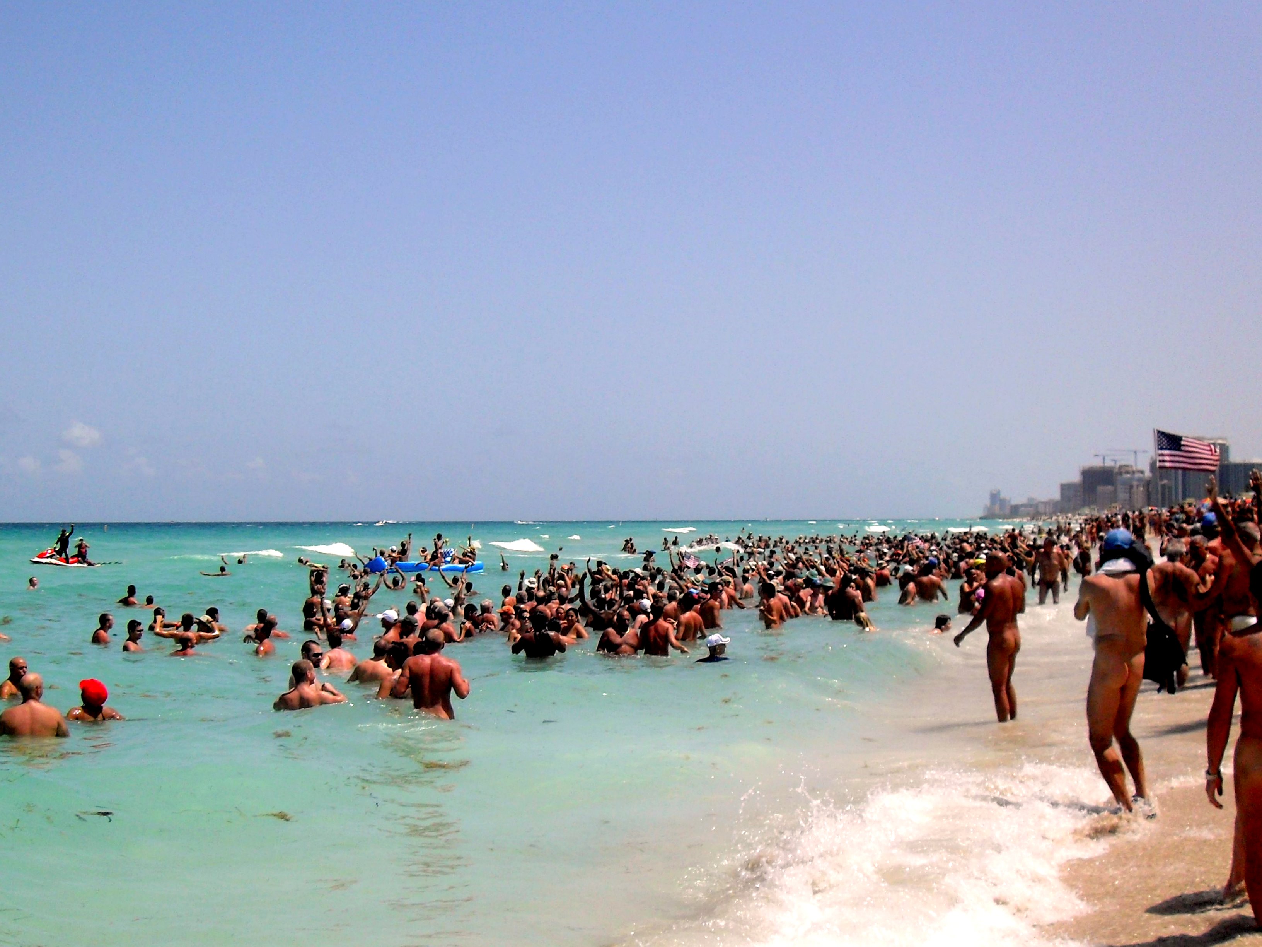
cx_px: 631
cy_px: 474
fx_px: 1349
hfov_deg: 50.1
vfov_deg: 38.7
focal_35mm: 37
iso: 80
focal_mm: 6.3
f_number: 8.9
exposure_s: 1/250
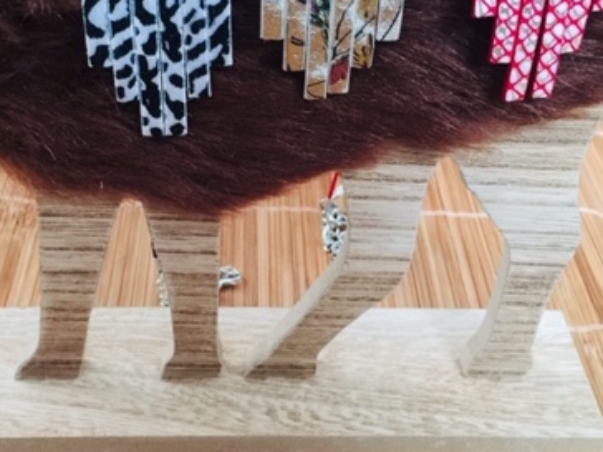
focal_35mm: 51
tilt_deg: -37.7
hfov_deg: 37.5
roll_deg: -3.5
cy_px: 161
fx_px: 888
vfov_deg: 28.4
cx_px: 277
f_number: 2.2
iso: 200
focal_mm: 4.15
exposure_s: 1/8
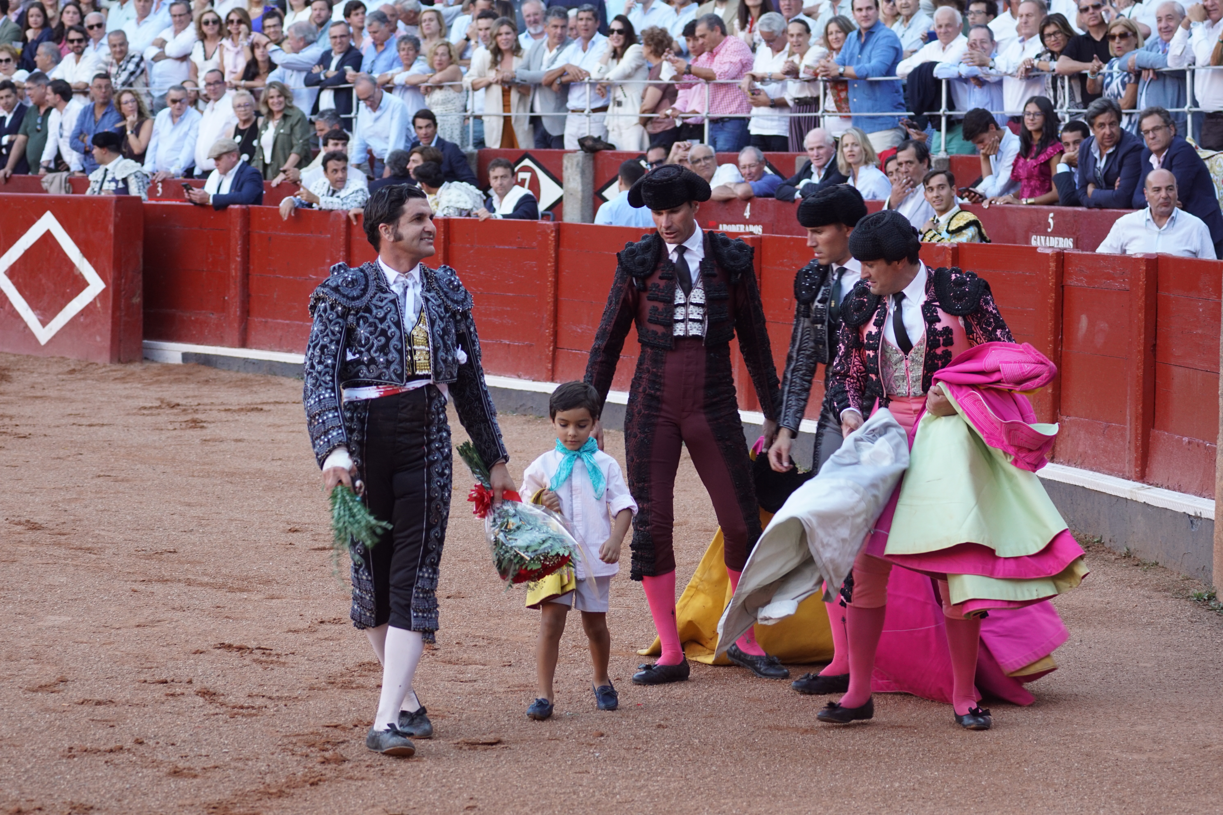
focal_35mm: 112
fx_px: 3822
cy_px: 408
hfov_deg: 18.2
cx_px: 612
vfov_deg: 12.2
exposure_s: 1/125
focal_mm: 75
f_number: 4
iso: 400
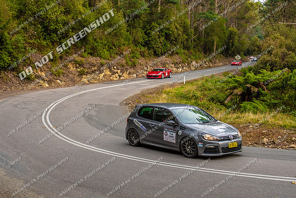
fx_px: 395
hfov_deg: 41.1
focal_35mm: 48
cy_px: 99
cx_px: 148
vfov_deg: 28.1
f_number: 3.5
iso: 500
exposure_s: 1/1250
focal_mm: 32
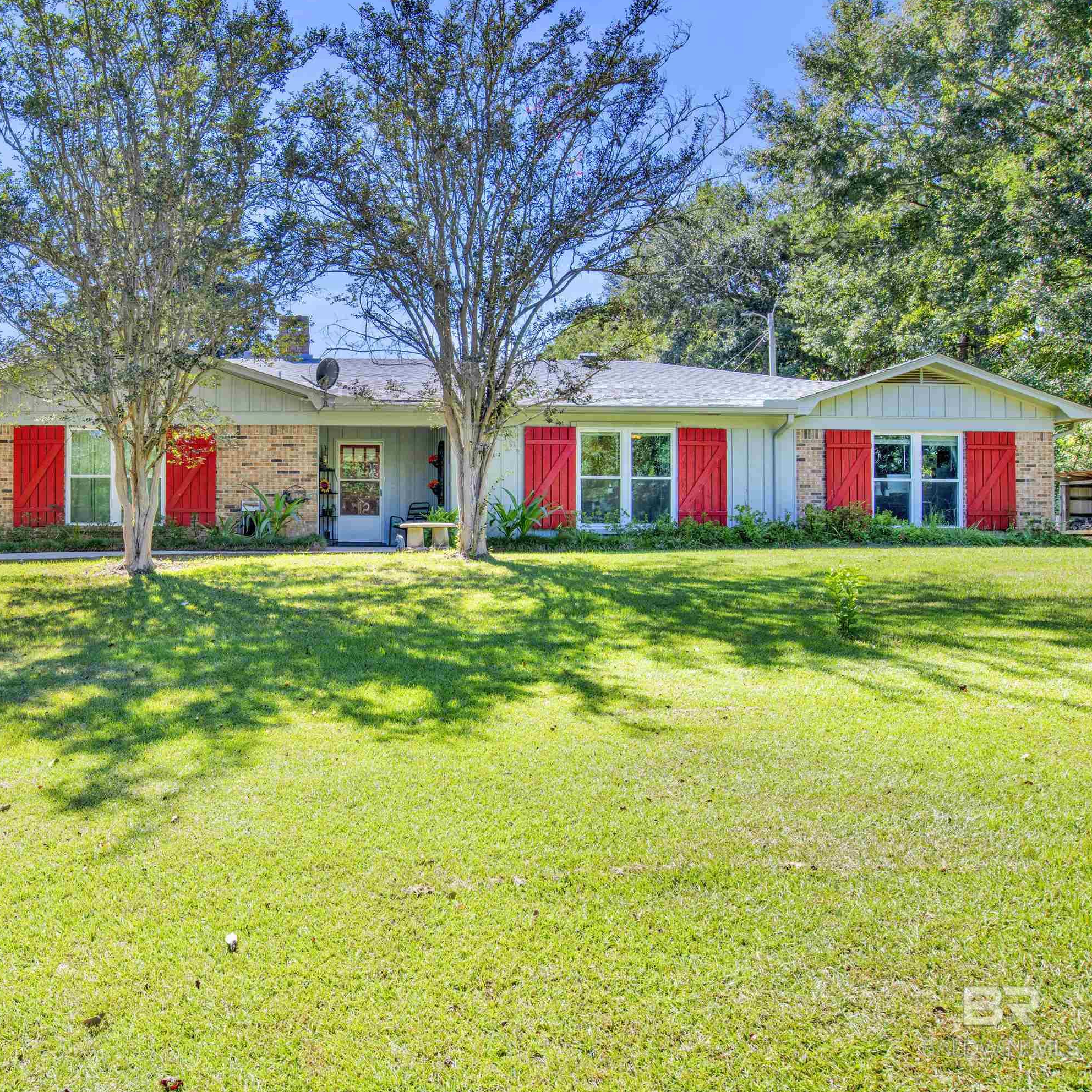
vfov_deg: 62.9
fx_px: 892
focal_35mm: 25
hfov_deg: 60.0
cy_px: 539
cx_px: 294
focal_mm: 19
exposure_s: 1/50
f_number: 11
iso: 200
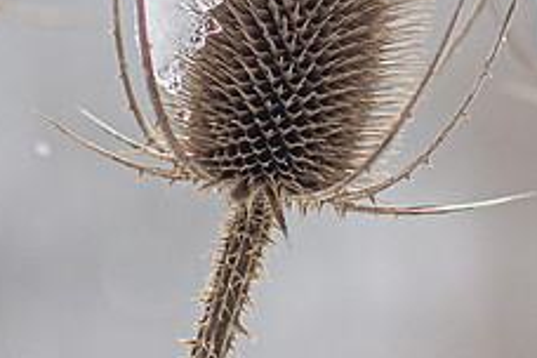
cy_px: -225
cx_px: 346
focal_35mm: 240
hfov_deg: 8.6
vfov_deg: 5.7
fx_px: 3580
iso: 100
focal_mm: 35
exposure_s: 1/4000
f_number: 1.8
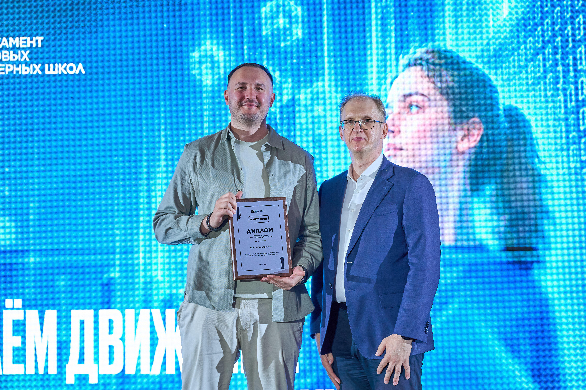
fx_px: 2214
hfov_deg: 15.1
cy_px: 195
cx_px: 293
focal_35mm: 136
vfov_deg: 10.1
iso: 640
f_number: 4
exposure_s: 1/200
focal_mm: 136
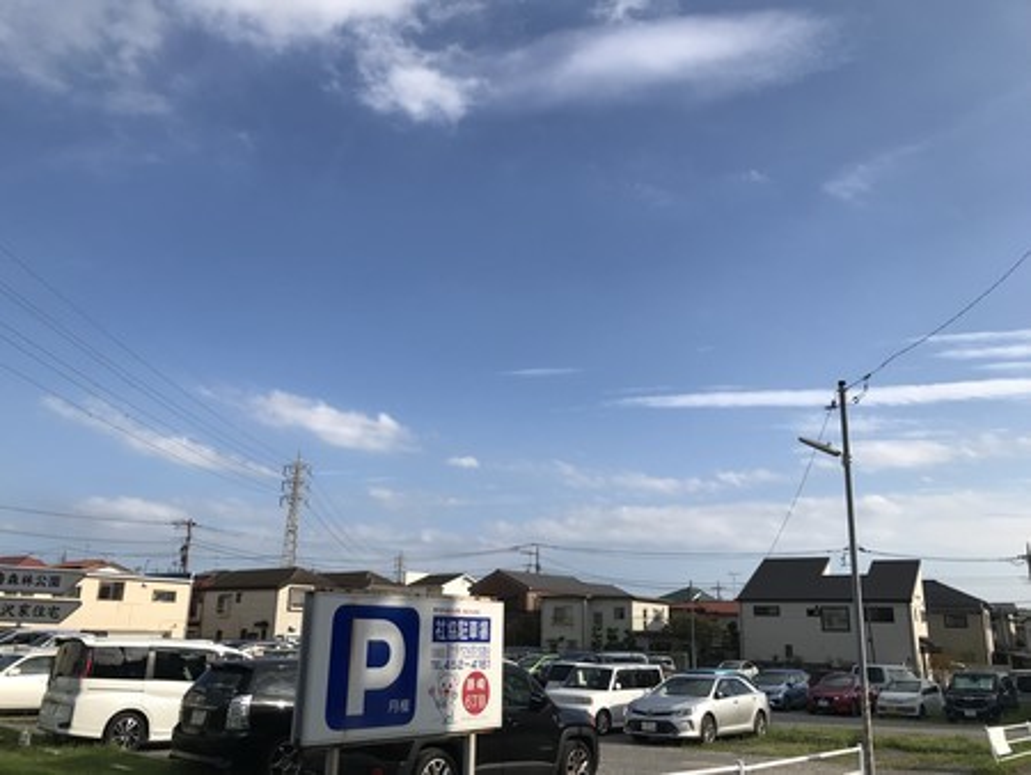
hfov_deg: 63.4
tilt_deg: +16.2
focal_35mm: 28
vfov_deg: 49.8
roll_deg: -2.3
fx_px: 834
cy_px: 388
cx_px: 516
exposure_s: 1/3300
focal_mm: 3.99
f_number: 1.8
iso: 20
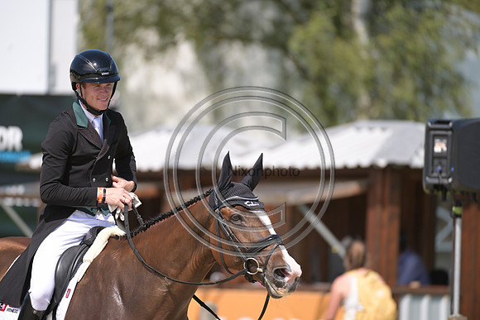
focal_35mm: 400
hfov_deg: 5.2
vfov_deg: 3.4
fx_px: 5334
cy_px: 160
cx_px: 240
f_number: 5
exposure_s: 1/1250
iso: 280
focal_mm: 400
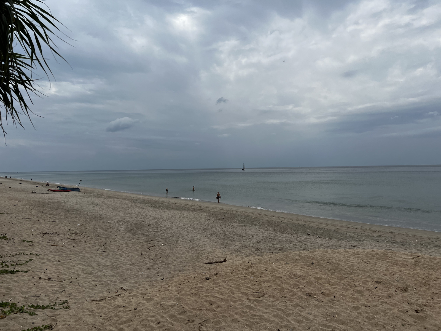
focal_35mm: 26
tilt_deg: +0.4
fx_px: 331
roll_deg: +1.0
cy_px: 166
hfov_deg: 67.3
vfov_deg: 53.1
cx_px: 220
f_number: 1.5
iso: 50
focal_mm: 5.7
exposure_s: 1/10309
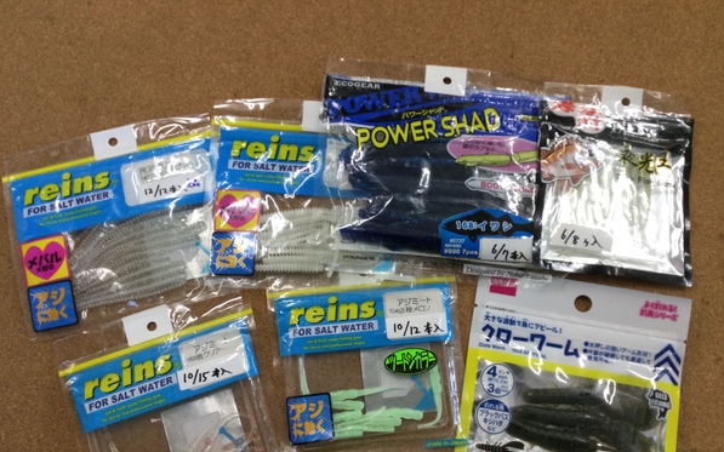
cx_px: 363
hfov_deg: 58.1
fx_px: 651
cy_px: 270
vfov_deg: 38.2
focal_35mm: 33
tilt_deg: -79.6
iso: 25
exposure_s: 1/30
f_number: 2.4
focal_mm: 3.3
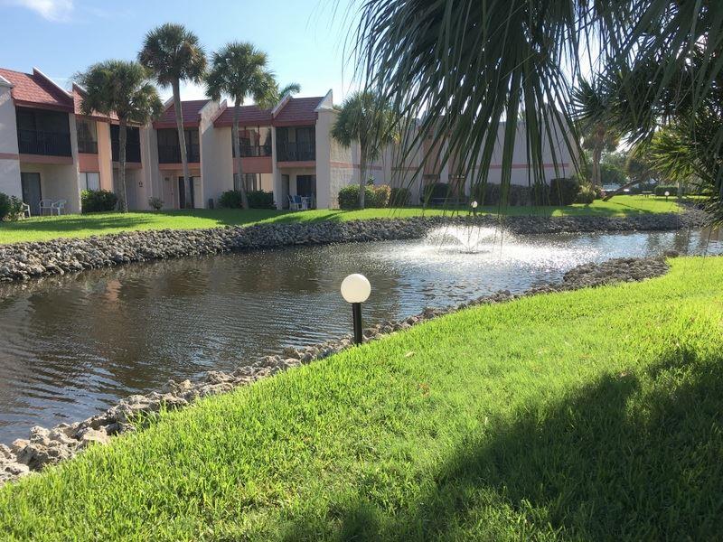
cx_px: 362
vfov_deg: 48.2
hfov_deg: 61.7
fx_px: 606
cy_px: 271
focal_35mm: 29
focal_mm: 4.15
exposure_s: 1/1131
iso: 25
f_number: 2.2
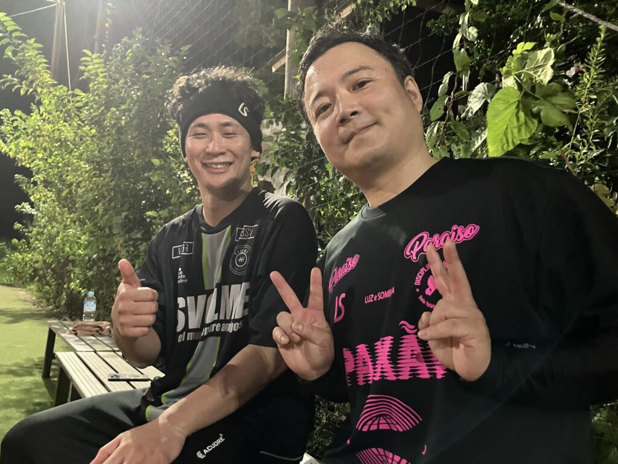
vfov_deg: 49.7
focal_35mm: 28
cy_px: 232
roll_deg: -4.6
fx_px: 500
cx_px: 309
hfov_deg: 63.4
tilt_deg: +5.0
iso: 640
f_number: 1.8
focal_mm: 3.99
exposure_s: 1/23
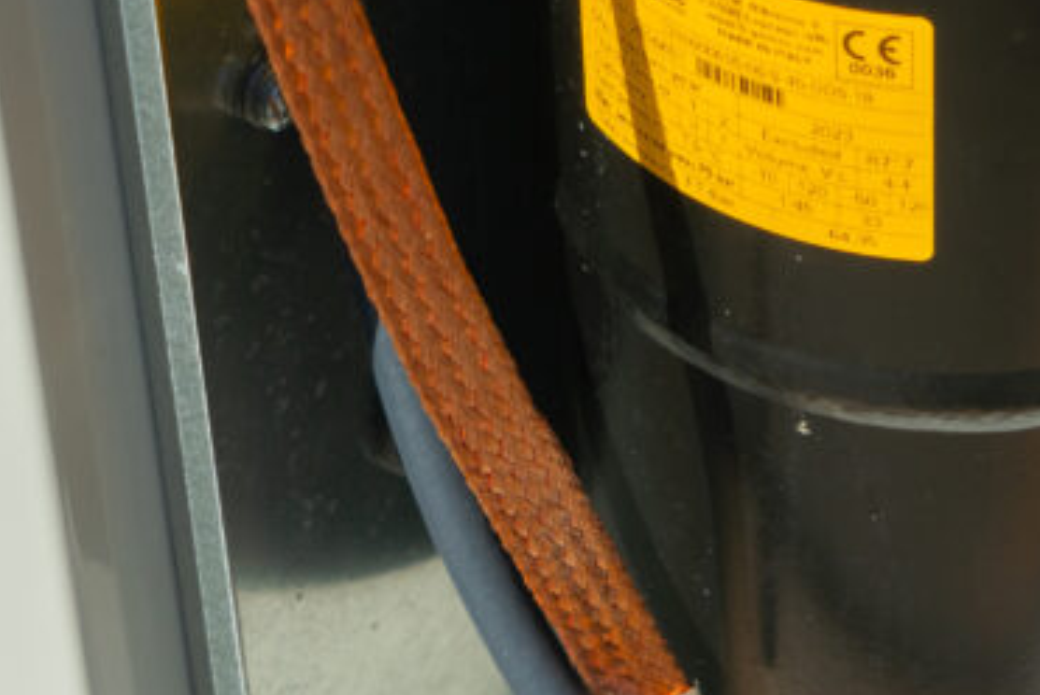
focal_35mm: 193
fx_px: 5580
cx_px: 779
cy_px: -46
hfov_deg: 10.6
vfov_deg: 7.1
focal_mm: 70
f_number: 8
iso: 100
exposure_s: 1/250
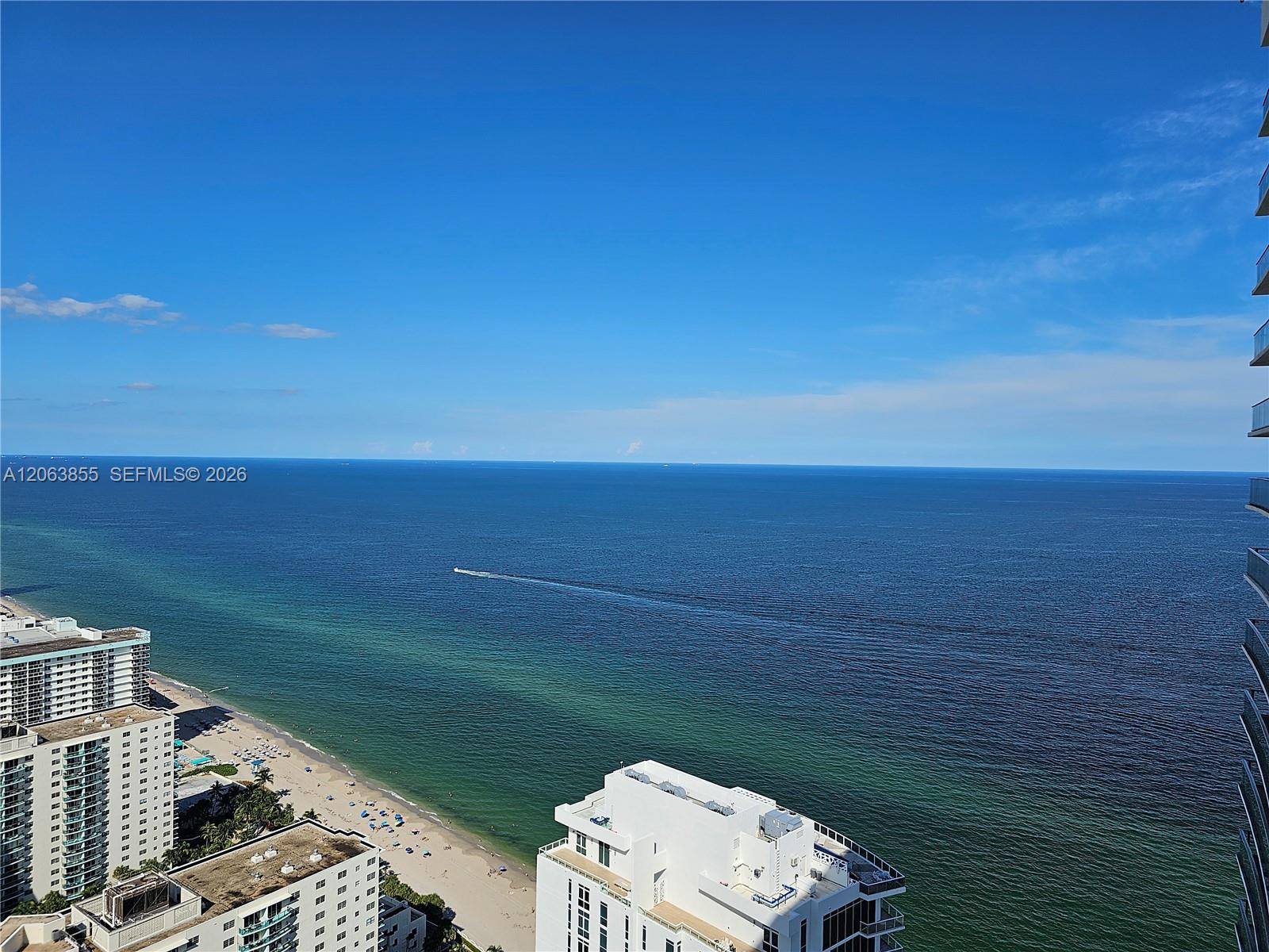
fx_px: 843
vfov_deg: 58.9
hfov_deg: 73.9
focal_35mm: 23
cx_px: 634
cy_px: 476
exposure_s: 1/1668
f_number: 1.7
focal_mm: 6.3
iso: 12
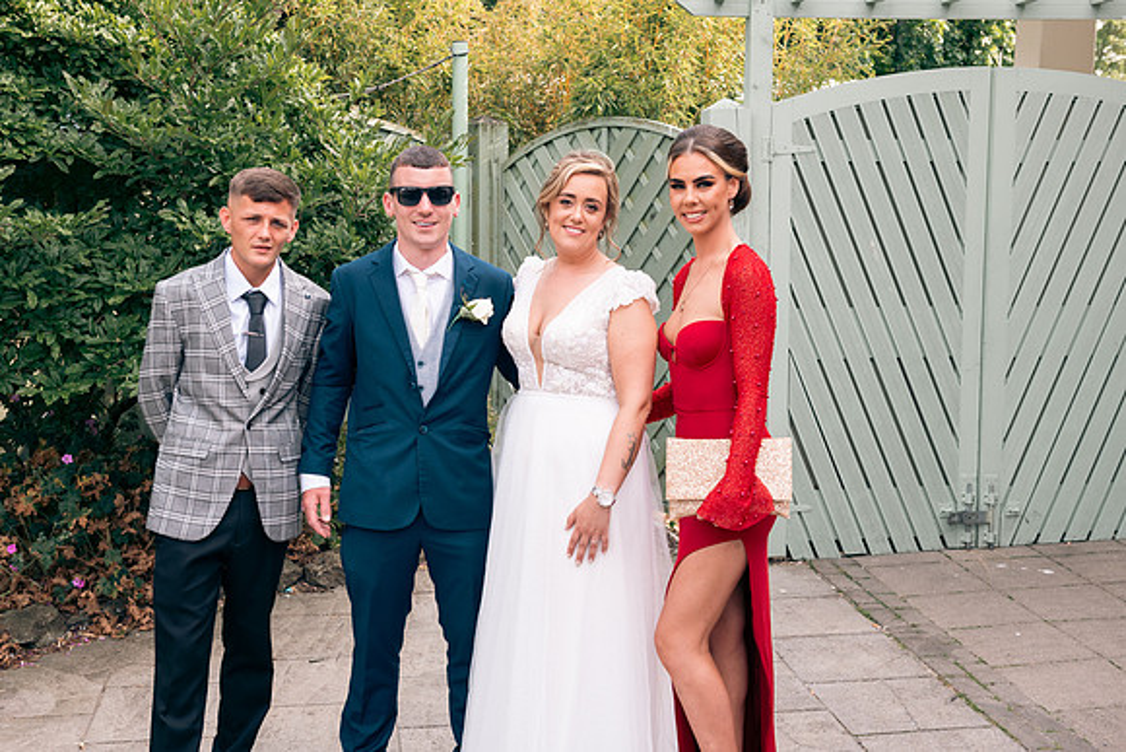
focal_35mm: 48
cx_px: 563
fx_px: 1502
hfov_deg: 41.1
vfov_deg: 28.1
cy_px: 376
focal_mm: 48
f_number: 6.3
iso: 160
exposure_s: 1/160
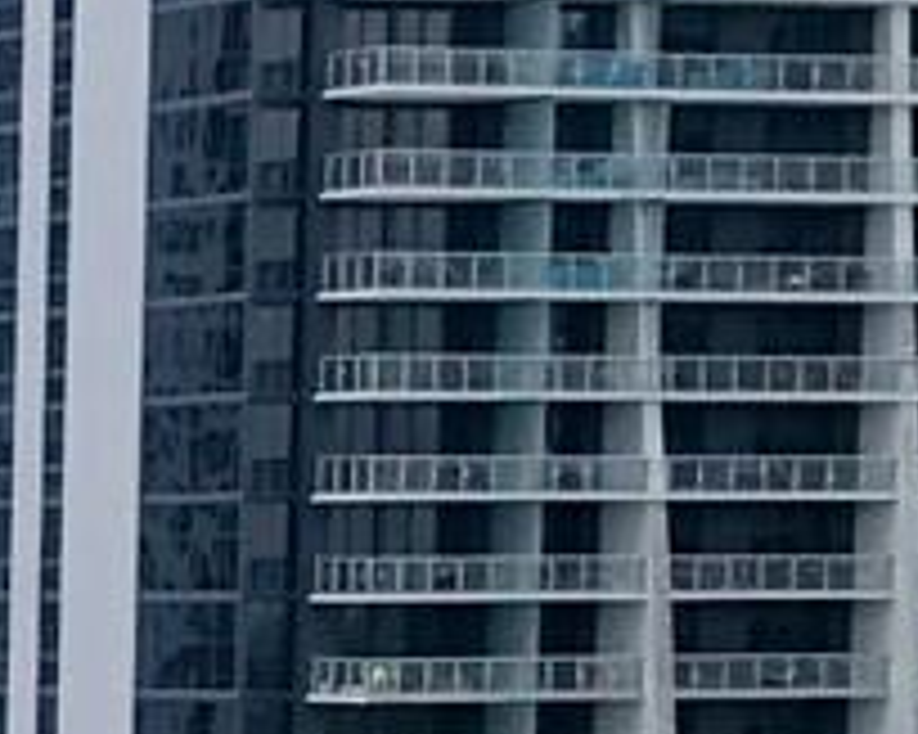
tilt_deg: -4.0
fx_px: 5811
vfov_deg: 7.1
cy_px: 1058
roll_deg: +0.5
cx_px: -2052
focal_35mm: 214
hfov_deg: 7.6
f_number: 1.8
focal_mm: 3.99
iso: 20
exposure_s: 1/1773
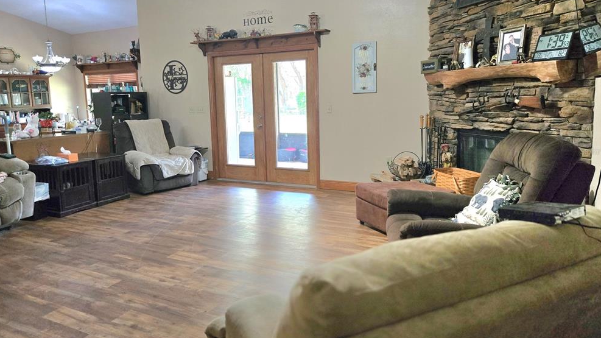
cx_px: 305
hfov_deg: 71.9
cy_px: 151
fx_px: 414
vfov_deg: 44.3
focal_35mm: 26
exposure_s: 1/120
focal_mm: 5.4
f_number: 1.8
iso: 640
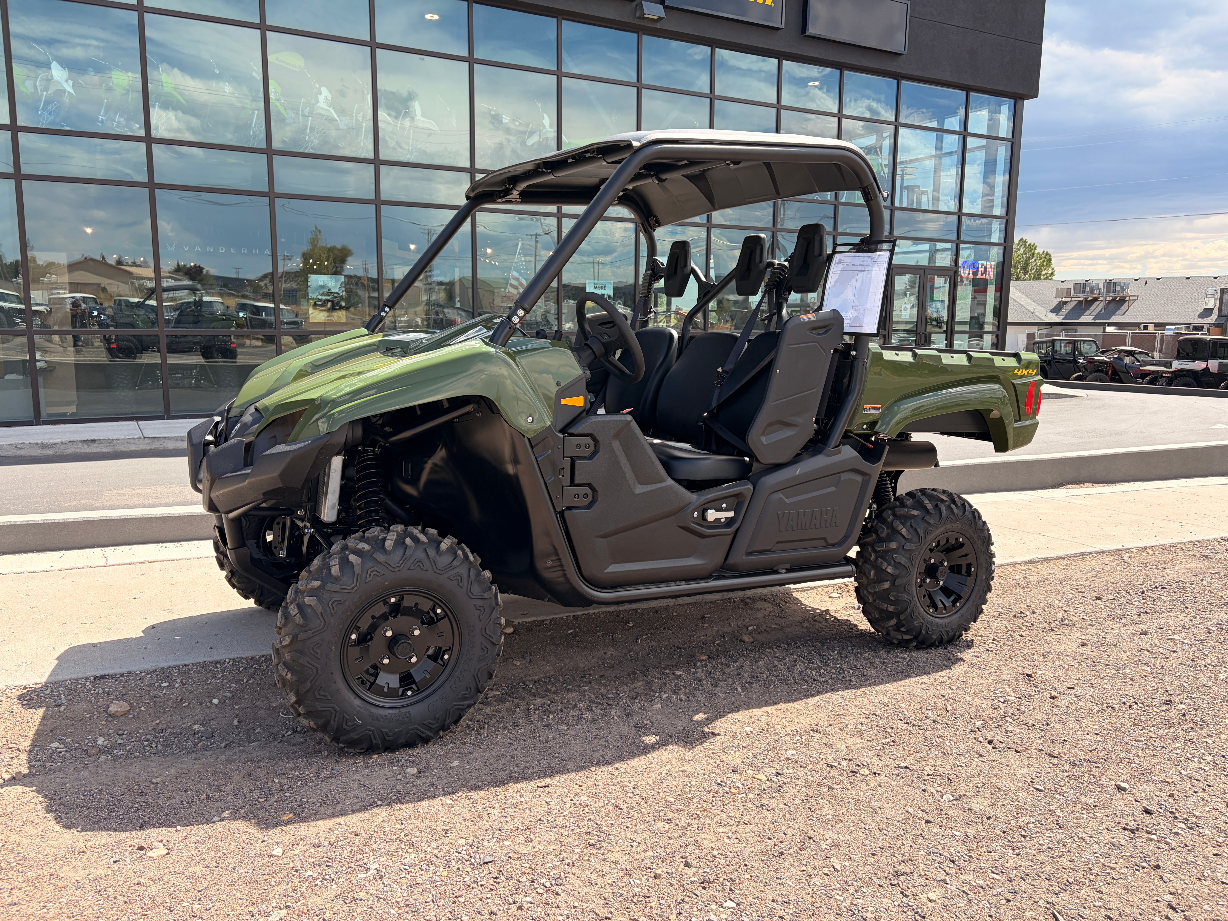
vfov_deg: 53.1
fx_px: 922
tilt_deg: -7.9
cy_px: 460
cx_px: 614
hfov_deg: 67.3
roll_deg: -1.0
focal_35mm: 26
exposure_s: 1/1517
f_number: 1.6
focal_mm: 5.96
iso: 50
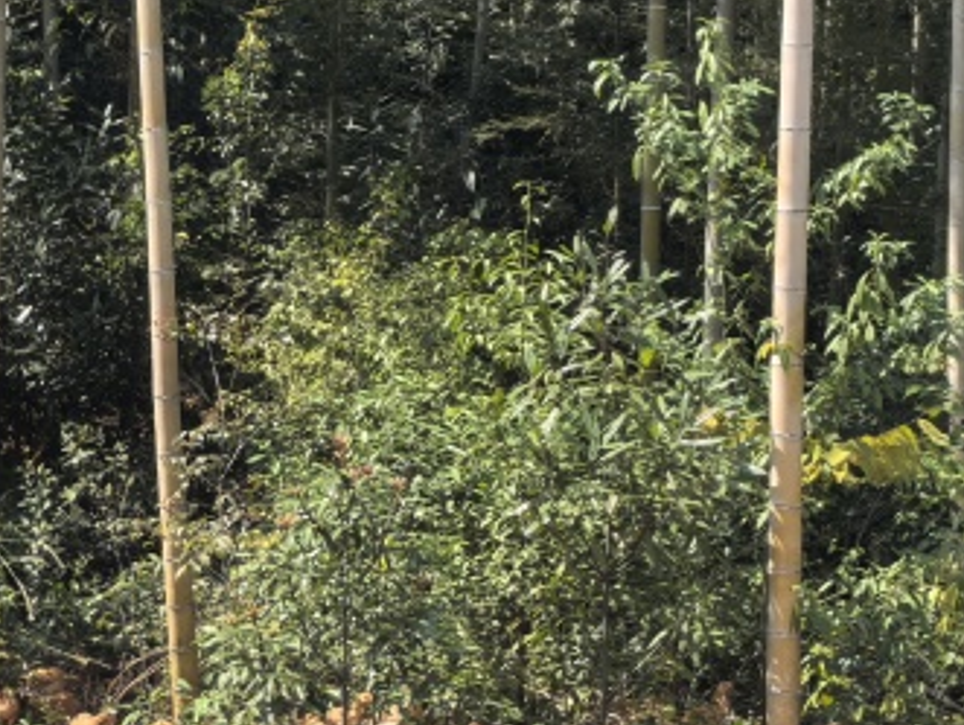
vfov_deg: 8.2
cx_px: 131
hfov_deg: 10.9
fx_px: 5046
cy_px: 617
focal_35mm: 181
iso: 50
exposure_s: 1/1821
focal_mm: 5.75
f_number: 2
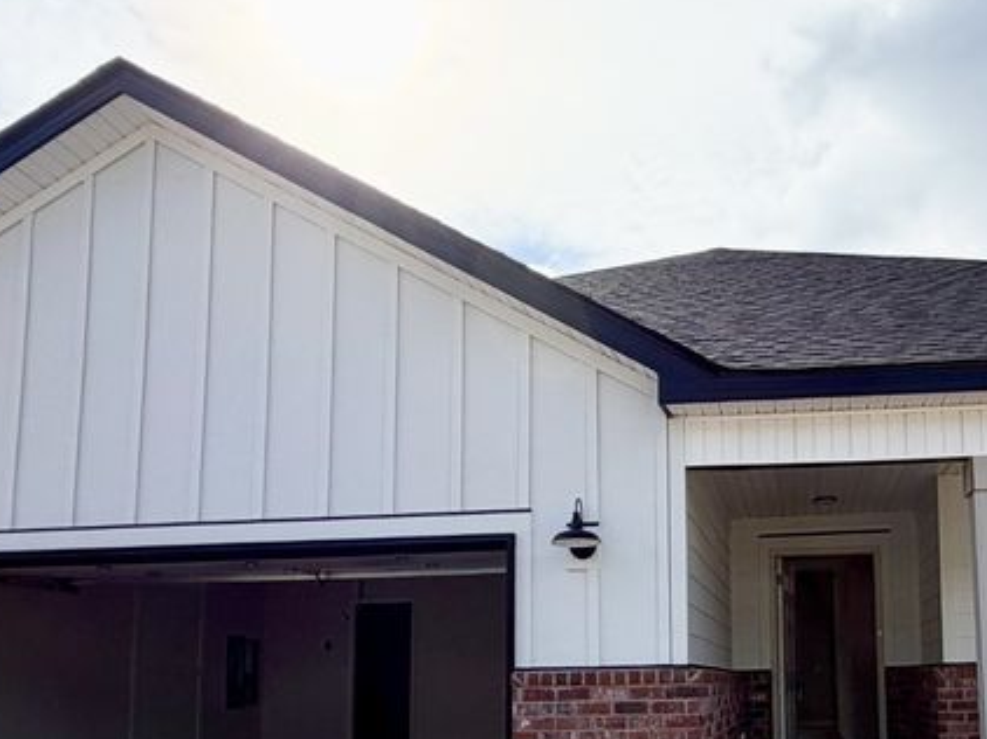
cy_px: 582
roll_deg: +2.3
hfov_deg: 52.1
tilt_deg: +6.3
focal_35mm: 34
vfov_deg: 40.2
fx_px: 969
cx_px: 713
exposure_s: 1/1497
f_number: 2.2
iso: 25
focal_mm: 2.22
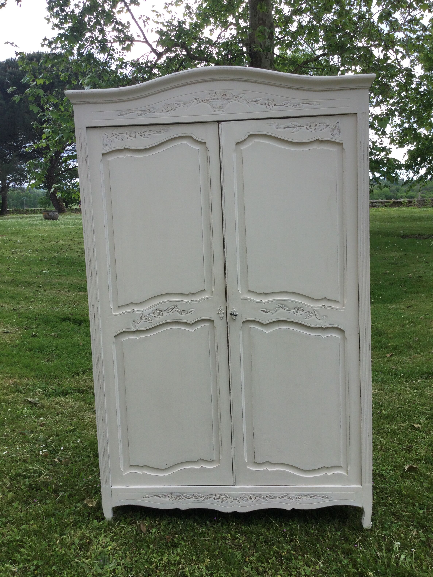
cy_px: 284
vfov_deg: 56.8
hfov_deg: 44.2
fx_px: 534
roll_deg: -0.2
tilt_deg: -11.6
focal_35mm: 32
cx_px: 220
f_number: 2.4
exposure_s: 1/318
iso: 25
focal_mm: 3.3
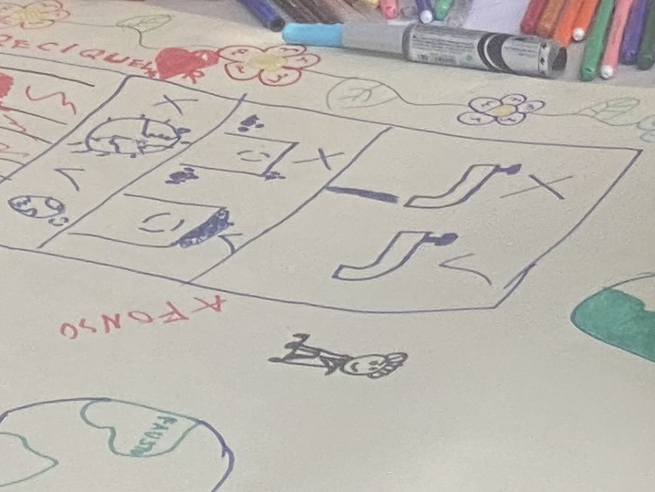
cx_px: 388
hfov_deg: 6.8
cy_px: -703
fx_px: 5527
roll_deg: +0.3
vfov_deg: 4.9
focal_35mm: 292
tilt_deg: -12.8
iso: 20
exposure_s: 1/258
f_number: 2
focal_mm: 6
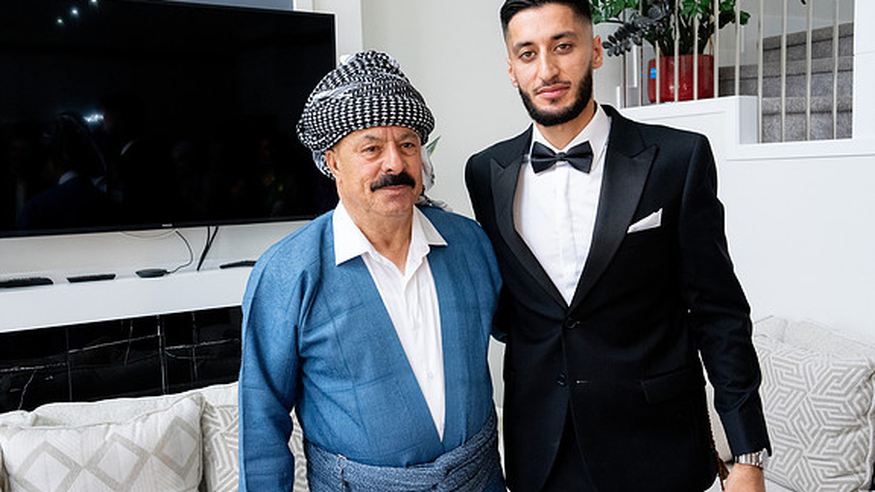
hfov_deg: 52.8
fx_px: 882
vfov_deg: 31.2
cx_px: 438
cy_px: 248
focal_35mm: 38
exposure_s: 1/160
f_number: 9
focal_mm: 36
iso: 6400
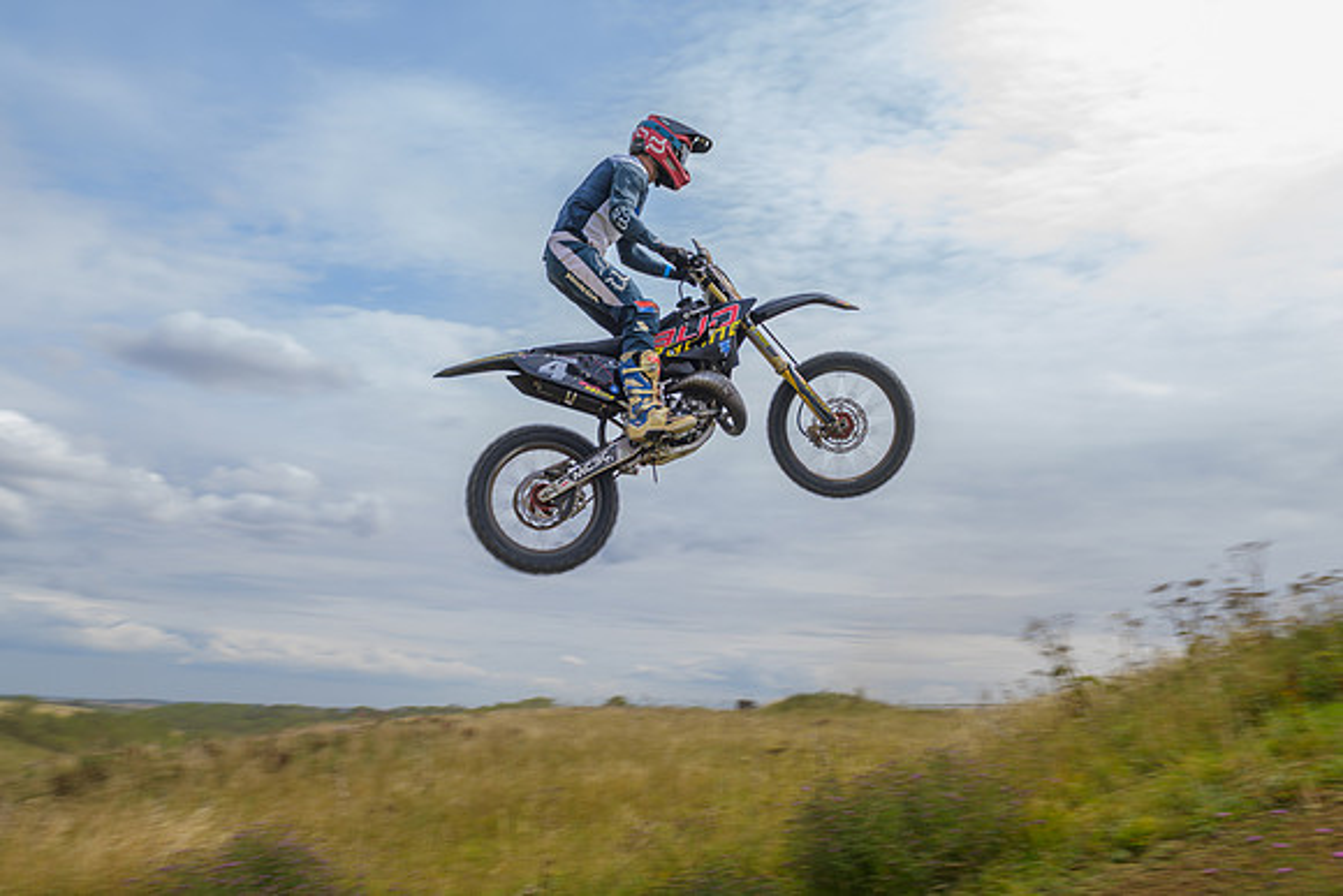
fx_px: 1108
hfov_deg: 62.4
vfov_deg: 43.9
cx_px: 659
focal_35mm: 30
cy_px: 506
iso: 50
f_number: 4
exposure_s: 1/250
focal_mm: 24
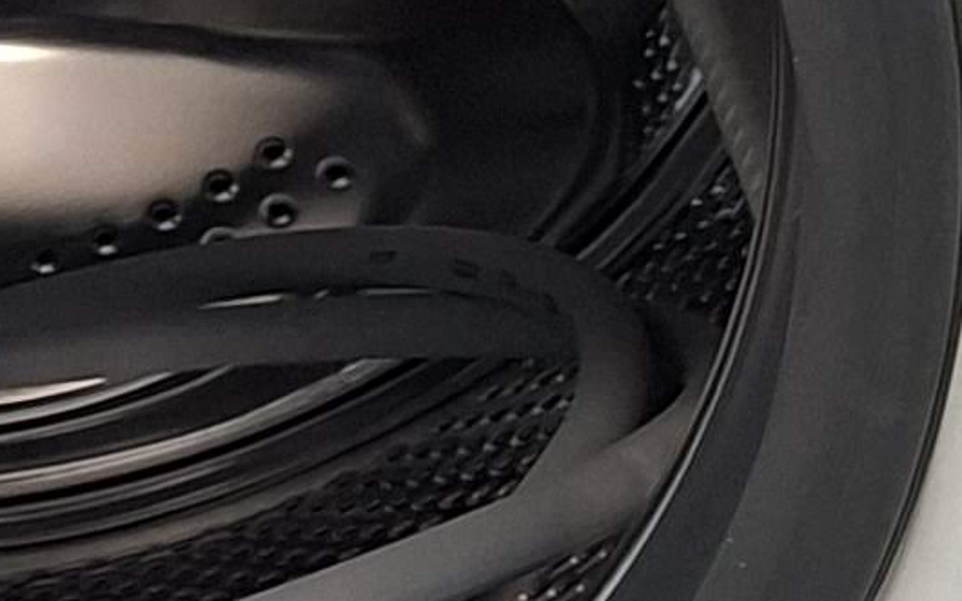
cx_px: -1125
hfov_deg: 10.3
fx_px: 4823
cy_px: 127
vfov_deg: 7.1
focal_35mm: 184
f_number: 1.8
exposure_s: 1/30
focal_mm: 5.54
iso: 250
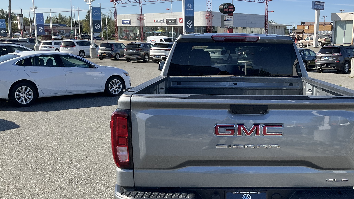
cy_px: 120
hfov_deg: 47.6
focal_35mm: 42
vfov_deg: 28.3
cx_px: 234
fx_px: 394
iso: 25
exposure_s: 1/1195
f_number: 1.8
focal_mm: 3
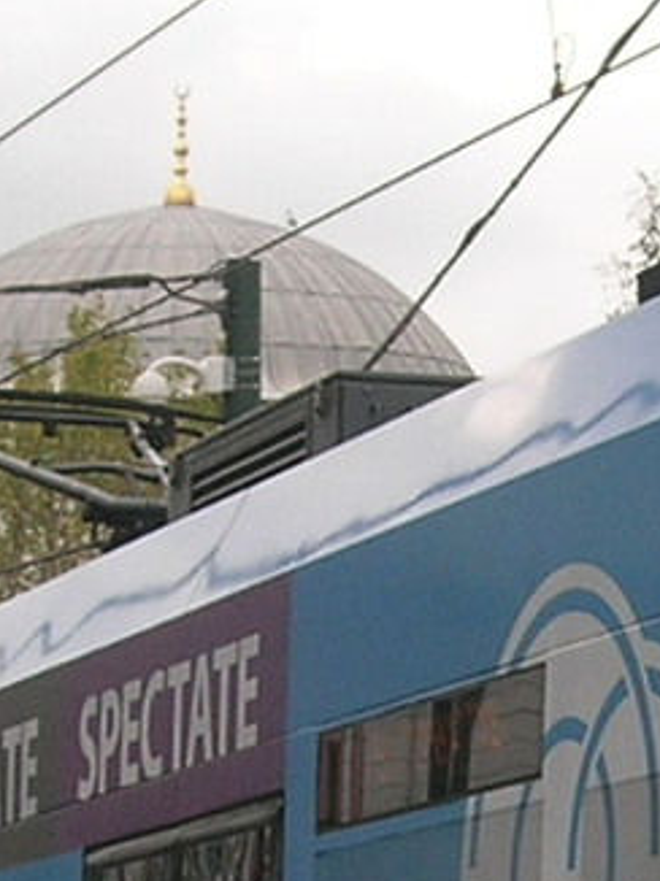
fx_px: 5702
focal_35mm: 224
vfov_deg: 8.8
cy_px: 1005
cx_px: 795
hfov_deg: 6.6
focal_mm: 7.8
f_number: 4.8
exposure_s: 1/188
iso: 50
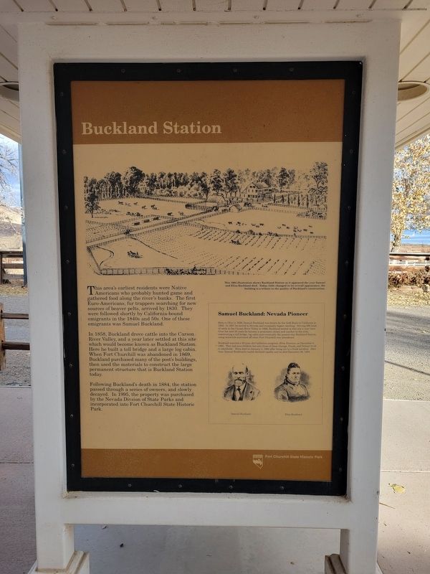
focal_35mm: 26
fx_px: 431
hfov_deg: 53.1
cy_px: 287
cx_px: 215
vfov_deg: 67.3
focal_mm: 5.4
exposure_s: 1/631
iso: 40
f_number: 1.8
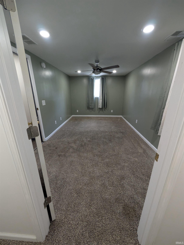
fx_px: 85
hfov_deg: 94.6
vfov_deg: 110.5
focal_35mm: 12
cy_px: 122
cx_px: 92
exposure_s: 1/120
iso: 205
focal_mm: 2.02
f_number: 1.7
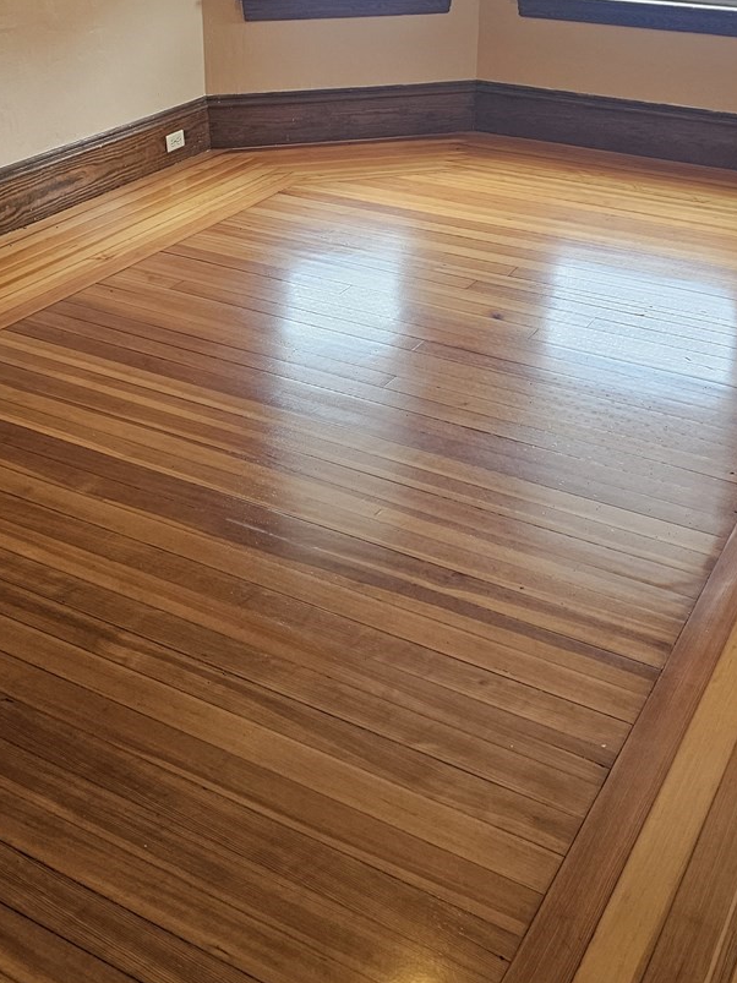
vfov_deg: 41.9
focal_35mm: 44
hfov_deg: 32.9
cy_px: 269
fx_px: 1249
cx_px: 340
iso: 200
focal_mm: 6.3
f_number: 1.7
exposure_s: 1/120
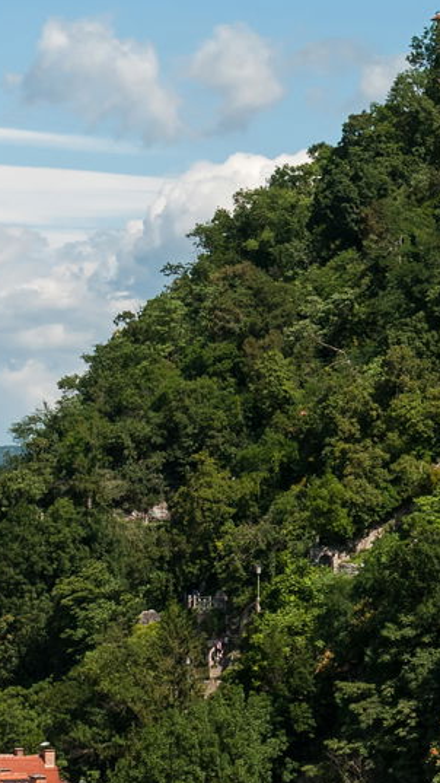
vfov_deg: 12.4
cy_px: 494
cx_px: 982
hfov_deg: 6.7
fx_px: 3607
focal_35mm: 174
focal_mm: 31
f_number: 10
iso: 200
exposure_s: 1/400
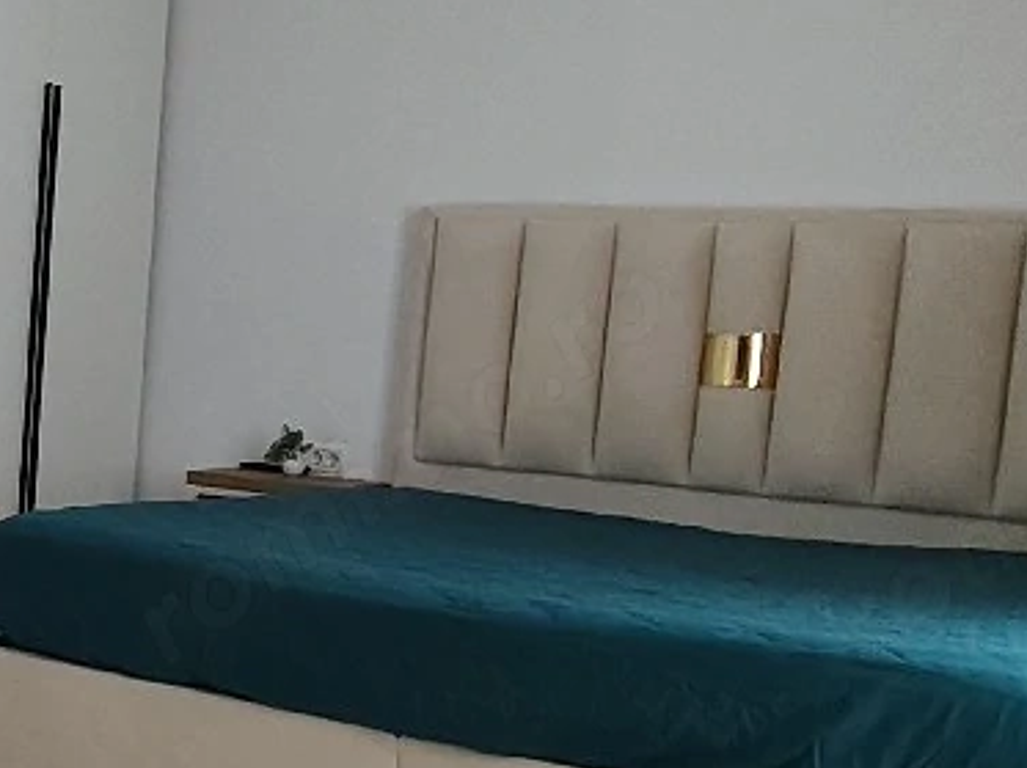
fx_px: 1512
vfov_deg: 28.4
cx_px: -102
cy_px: 479
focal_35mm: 51
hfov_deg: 32.9
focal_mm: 1.67
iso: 320
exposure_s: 1/52.1
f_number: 2.2
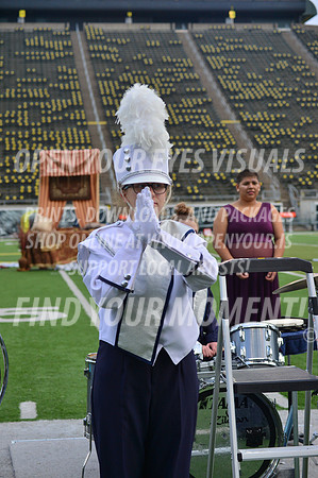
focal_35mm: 80
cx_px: 159
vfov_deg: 25.4
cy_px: 239
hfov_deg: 17.0
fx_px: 1062
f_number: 5.6
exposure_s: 1/1000
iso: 400
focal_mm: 80
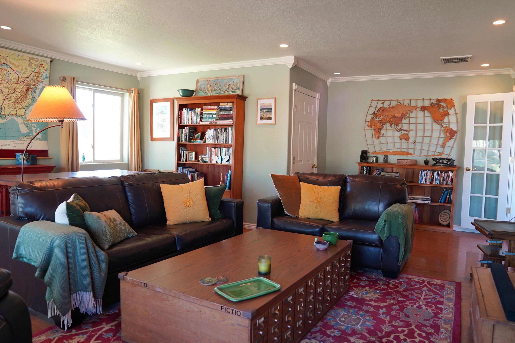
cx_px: 260
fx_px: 372
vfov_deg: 49.5
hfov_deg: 69.4
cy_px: 174
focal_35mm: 26
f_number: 4
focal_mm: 25
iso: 1600
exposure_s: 1/160
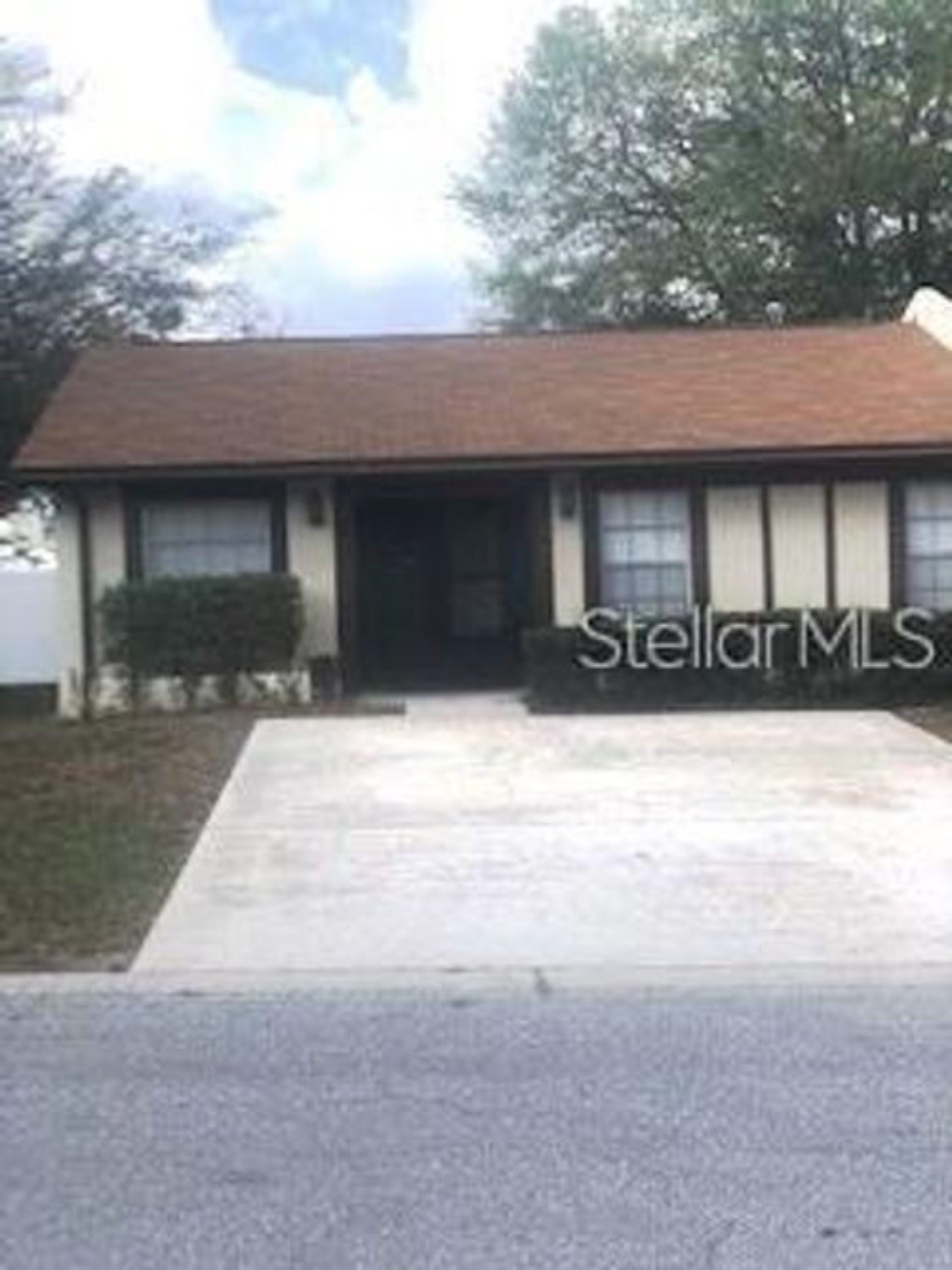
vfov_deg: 33.8
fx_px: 2091
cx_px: 476
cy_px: 635
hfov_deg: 25.7
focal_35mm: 57
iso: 20
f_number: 2.8
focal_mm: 6.6
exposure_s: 1/302
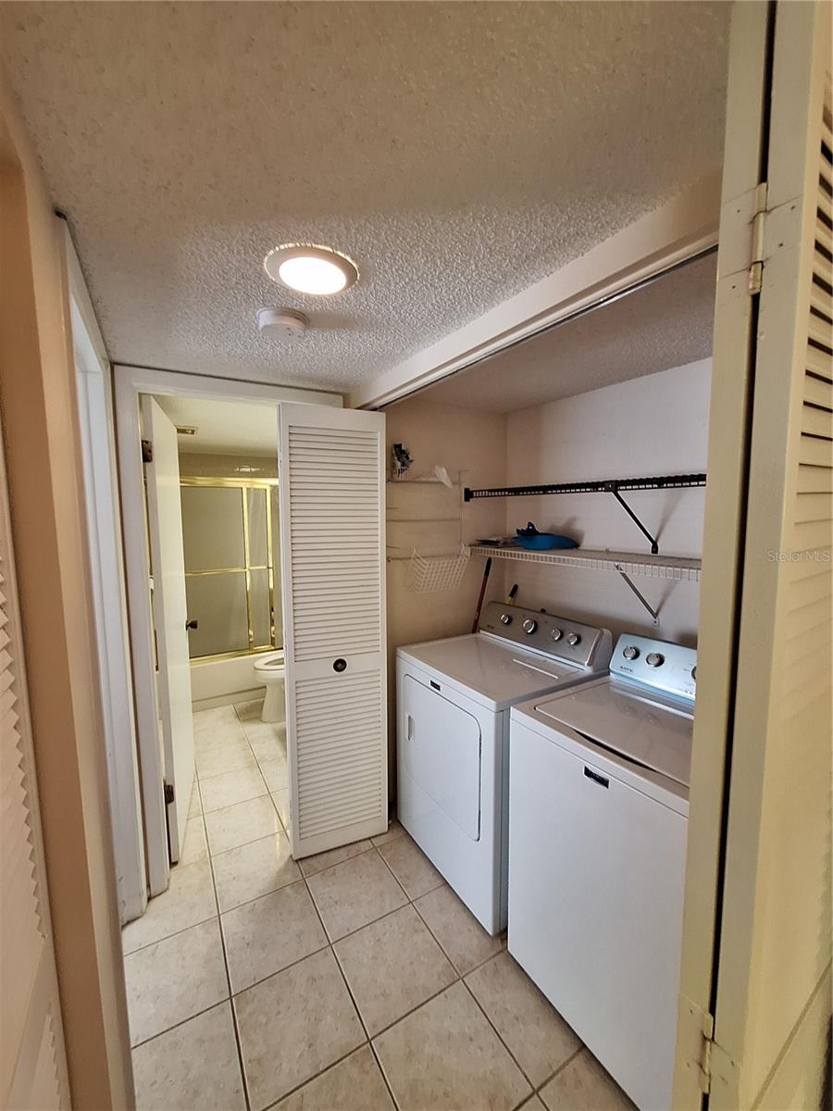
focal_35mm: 13
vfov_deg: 106.2
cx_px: 416
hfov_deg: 89.9
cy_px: 556
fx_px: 417
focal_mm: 1.74
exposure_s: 1/30
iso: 200
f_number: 2.2
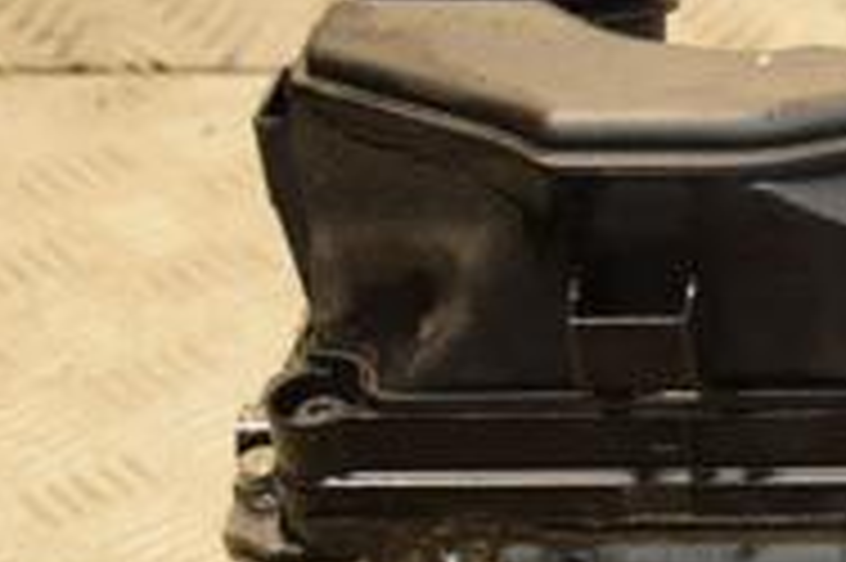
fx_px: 3381
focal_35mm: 144
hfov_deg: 13.4
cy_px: 441
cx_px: 1296
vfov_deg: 9.5
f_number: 5
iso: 800
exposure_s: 1/100
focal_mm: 30
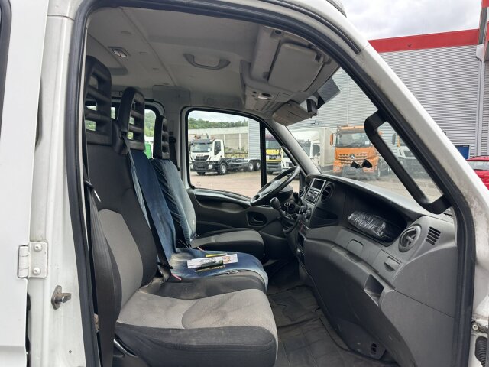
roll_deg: +0.3
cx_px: 244
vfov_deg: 56.8
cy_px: 184
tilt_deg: -1.1
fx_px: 339
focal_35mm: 24
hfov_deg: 71.6
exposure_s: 1/555
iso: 80
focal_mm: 6.86
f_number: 1.78
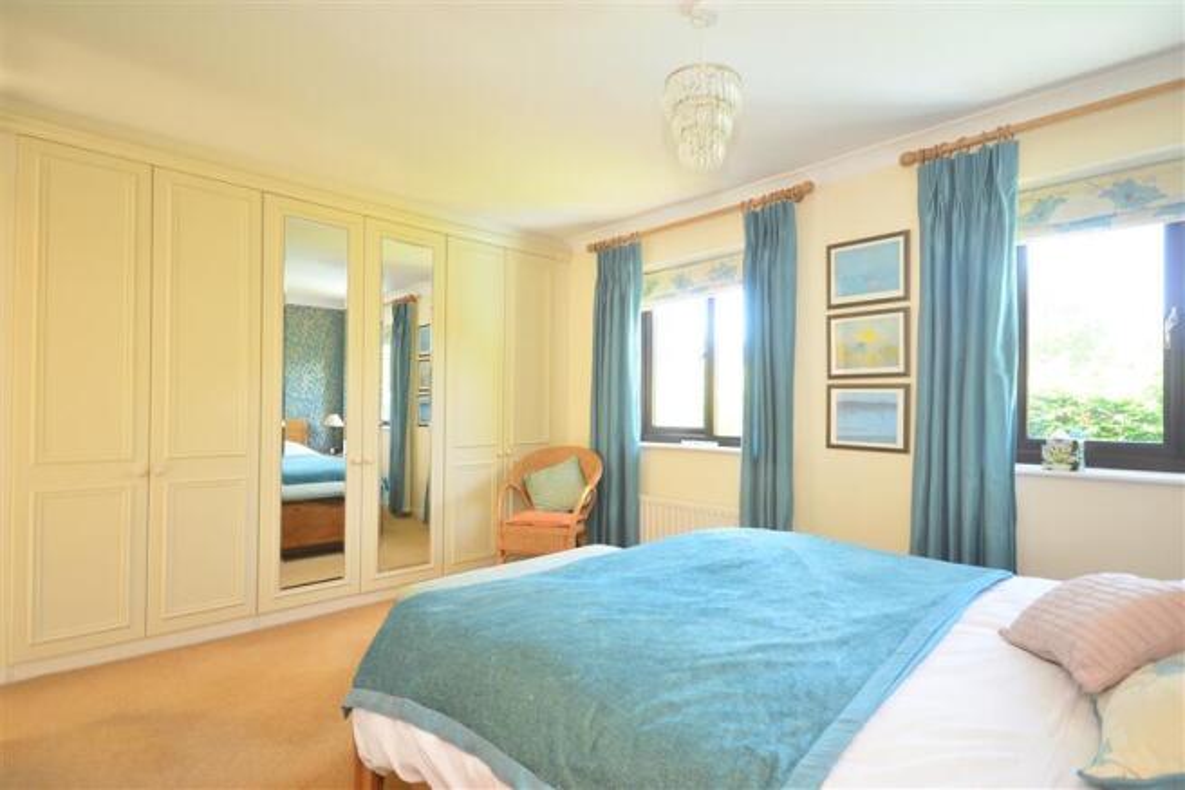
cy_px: 395
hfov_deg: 90.0
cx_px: 592
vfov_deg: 67.4
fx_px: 592
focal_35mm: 18
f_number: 5
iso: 200
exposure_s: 1/8
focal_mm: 12
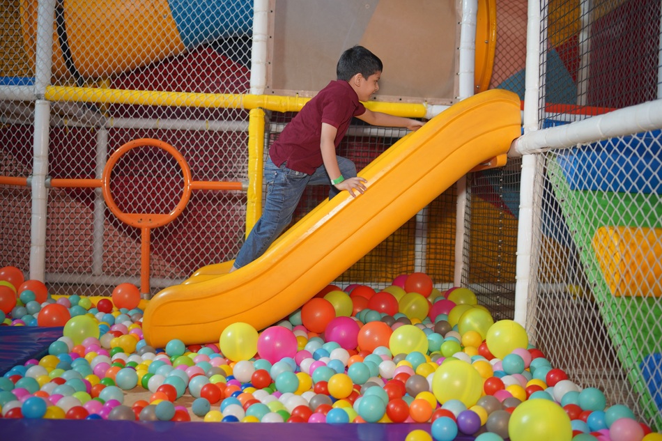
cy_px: 220
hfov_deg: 54.4
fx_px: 643
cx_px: 331
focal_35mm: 35
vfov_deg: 37.8
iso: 640
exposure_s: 1/125
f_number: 2.2
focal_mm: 35
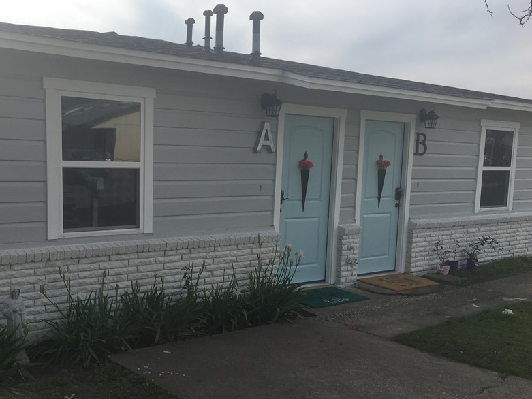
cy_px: 238
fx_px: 584
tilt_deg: -6.3
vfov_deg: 37.6
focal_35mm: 38
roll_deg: -1.9
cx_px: 193
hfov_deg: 48.4
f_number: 2.2
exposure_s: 1/1637
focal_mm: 4.15
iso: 25
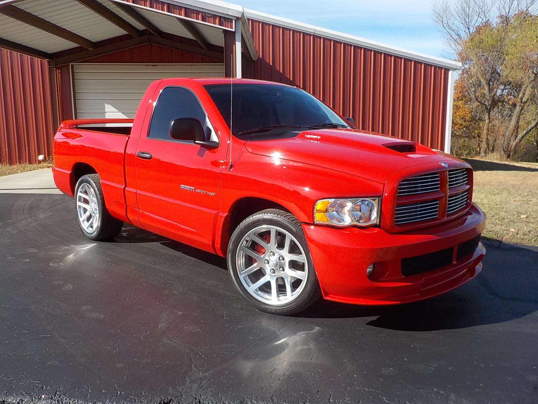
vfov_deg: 46.8
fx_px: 466
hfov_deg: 60.0
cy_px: 202
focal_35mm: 30
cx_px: 269
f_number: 3.3
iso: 125
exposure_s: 1/1000
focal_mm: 4.1
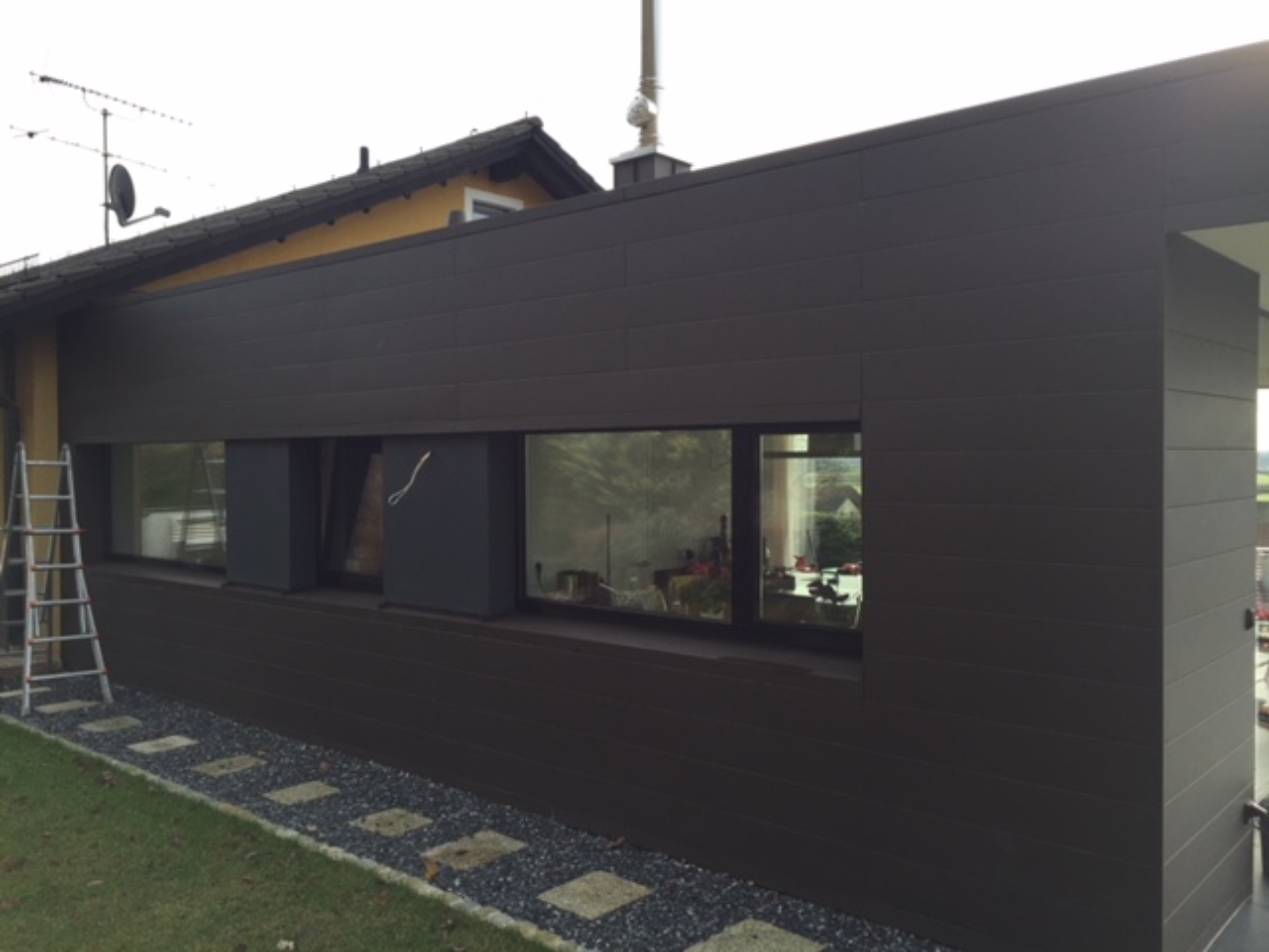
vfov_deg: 48.2
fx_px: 1063
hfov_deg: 61.7
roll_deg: +0.7
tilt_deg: -0.1
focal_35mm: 29
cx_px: 634
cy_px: 476
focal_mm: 4.15
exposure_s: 1/332
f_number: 2.2
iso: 32
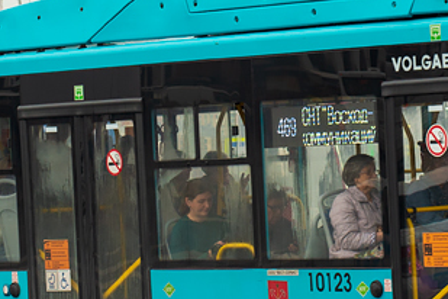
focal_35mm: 243
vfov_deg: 5.6
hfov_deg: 8.5
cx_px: 273
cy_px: 12
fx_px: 3024
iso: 200
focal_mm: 50
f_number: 5.6
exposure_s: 1/400
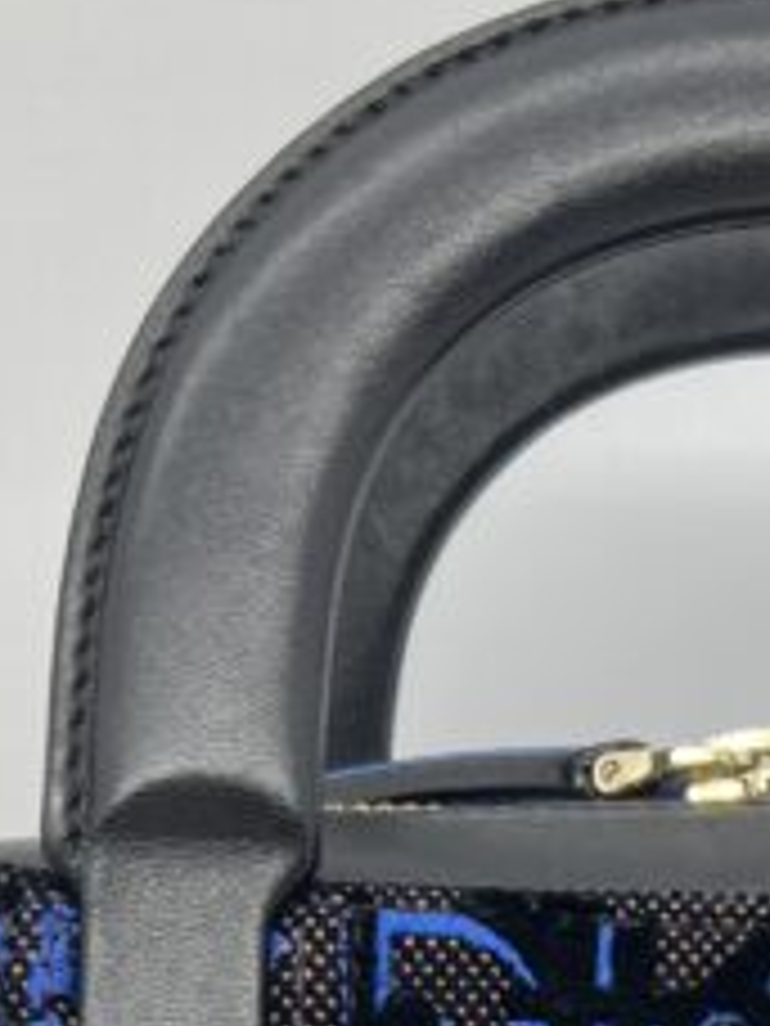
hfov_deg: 12.4
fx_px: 3470
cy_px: 1552
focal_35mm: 117
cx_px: 856
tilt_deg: -33.0
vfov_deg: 15.5
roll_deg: +0.3
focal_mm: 5.7
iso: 32
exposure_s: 1/113
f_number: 1.5
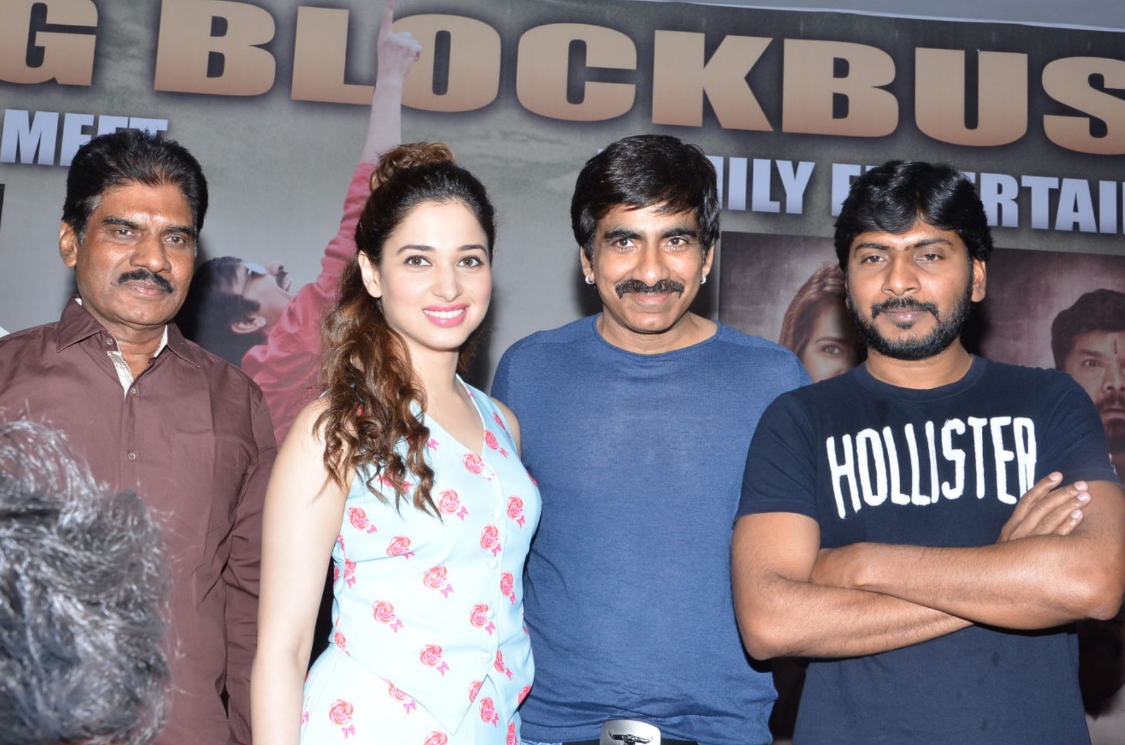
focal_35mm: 46
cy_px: 366
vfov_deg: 29.4
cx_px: 480
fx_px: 1422
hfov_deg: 43.0
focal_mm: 25
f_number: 7.1
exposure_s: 1/125
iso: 640
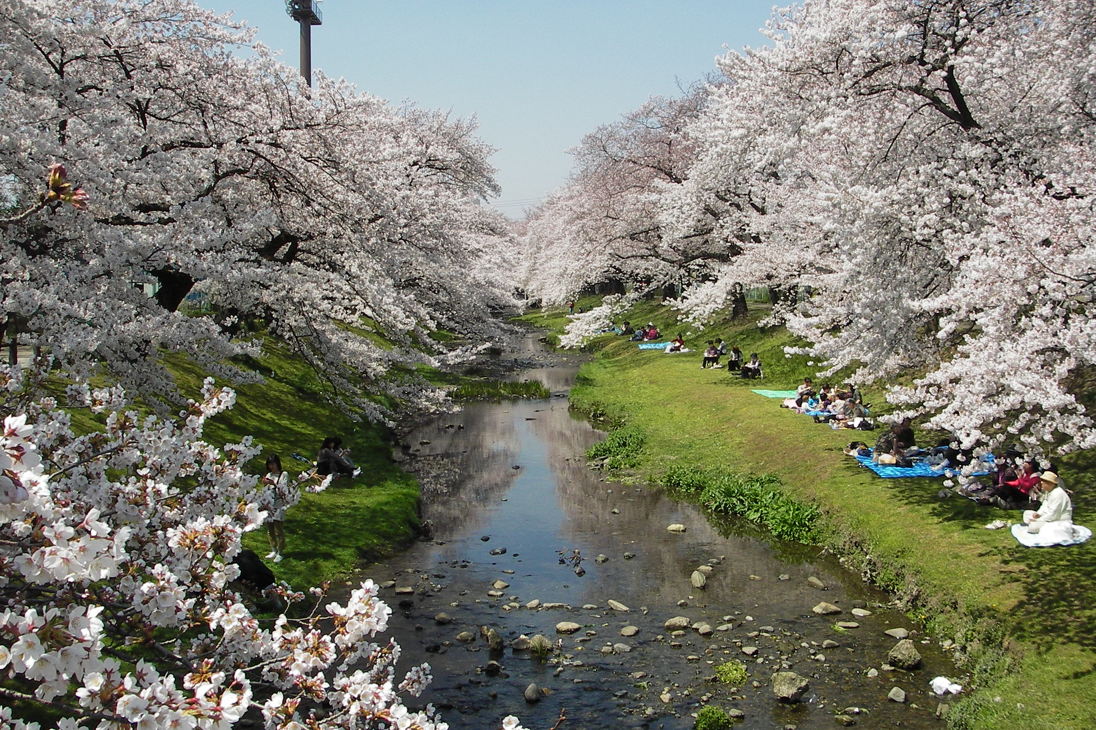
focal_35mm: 40
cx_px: 544
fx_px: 1218
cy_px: 350
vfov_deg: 33.4
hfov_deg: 48.5
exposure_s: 1/200
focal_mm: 6.3
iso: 50
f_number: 6.6
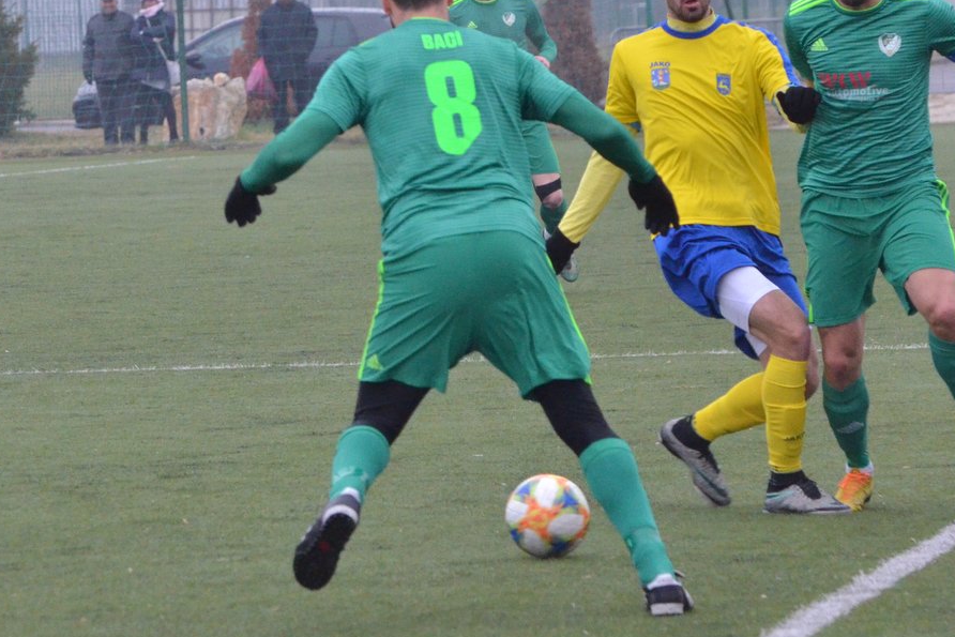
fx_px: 5996
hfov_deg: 9.1
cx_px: 544
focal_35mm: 226
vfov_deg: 6.1
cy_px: 234
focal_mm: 112
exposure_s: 1/640
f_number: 6.3
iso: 2000
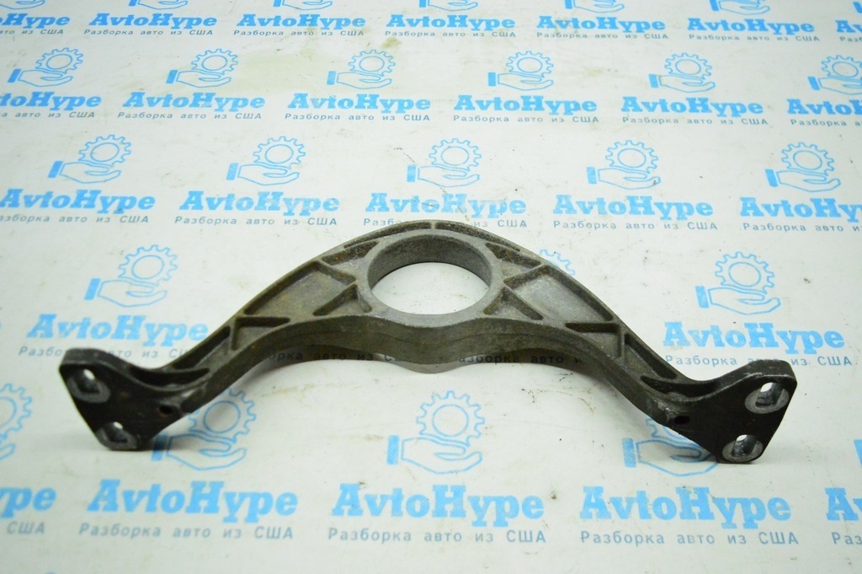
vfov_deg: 39.9
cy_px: 287
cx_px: 431
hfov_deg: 57.3
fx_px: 790
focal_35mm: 33
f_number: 3.8
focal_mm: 22
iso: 6400
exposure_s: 1/800
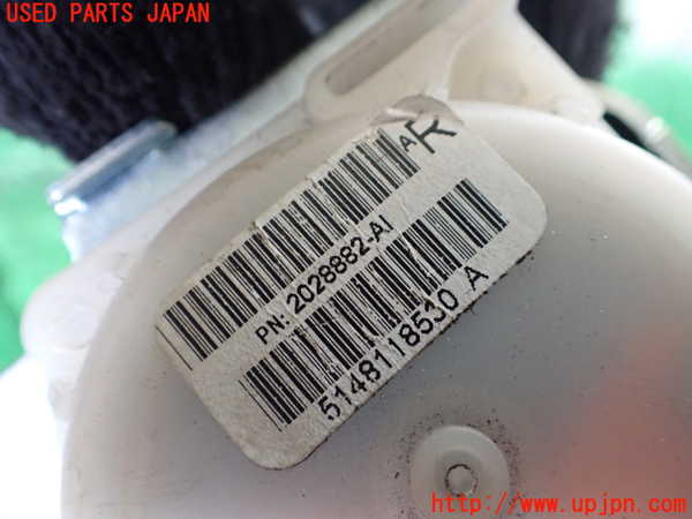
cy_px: 260
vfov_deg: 46.8
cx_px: 346
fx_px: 600
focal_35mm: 30
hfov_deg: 60.0
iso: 800
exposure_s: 1/30
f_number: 2.3
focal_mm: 5.4
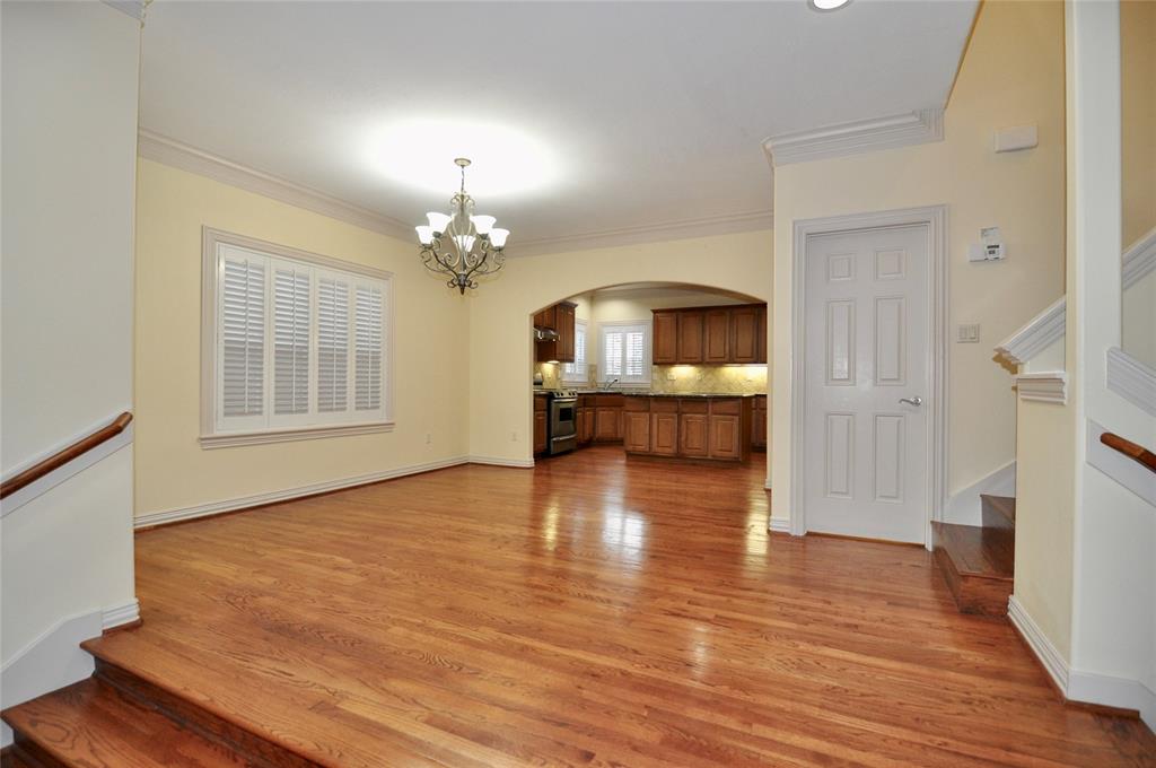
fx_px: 529
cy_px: 384
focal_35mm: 16
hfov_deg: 95.1
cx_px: 578
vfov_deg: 71.9
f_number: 4
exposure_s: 1/60
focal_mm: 11
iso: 800
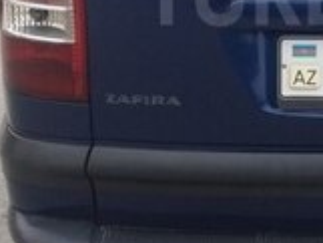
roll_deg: +1.2
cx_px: 349
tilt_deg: -13.7
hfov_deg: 16.1
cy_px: -5
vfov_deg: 12.3
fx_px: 1111
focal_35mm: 119
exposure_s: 1/279
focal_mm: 4.15
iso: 32
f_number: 2.2
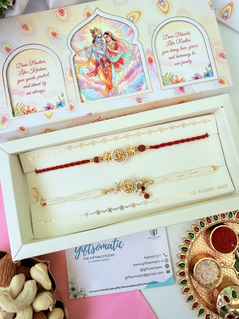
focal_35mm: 24
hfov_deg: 56.8
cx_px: 120
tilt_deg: -82.7
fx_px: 221
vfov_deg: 71.6
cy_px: 160
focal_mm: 2.22
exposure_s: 1/252
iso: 40
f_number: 2.2
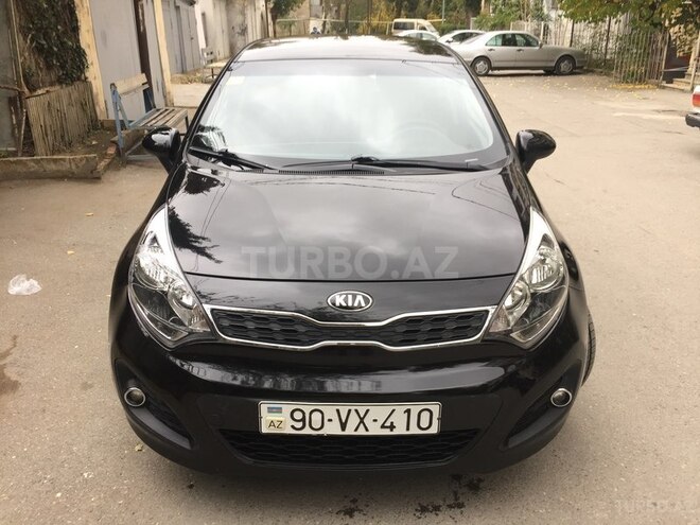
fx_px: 586
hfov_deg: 61.7
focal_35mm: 29
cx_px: 350
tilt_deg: -20.4
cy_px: 262
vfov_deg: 48.2
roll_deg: -0.2
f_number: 2.2
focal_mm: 4.15
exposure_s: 1/100
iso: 40
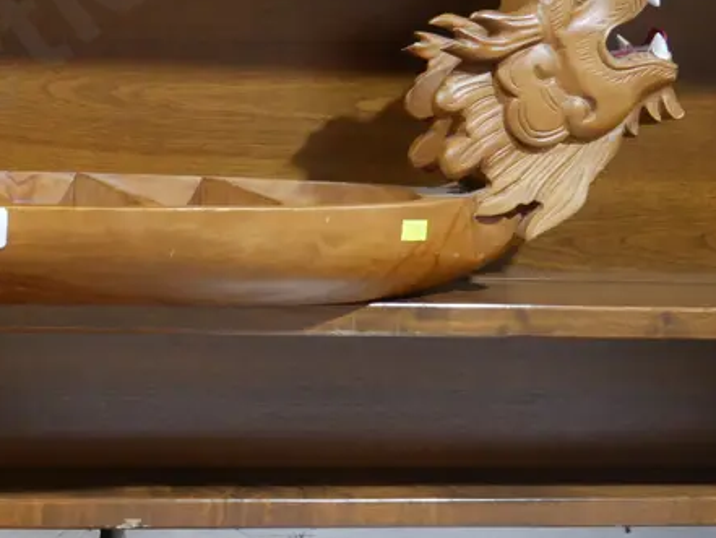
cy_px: 116
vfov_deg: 22.3
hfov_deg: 27.3
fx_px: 1345
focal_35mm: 65
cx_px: -73
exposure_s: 1/60
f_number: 3.5
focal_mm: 14
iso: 1000
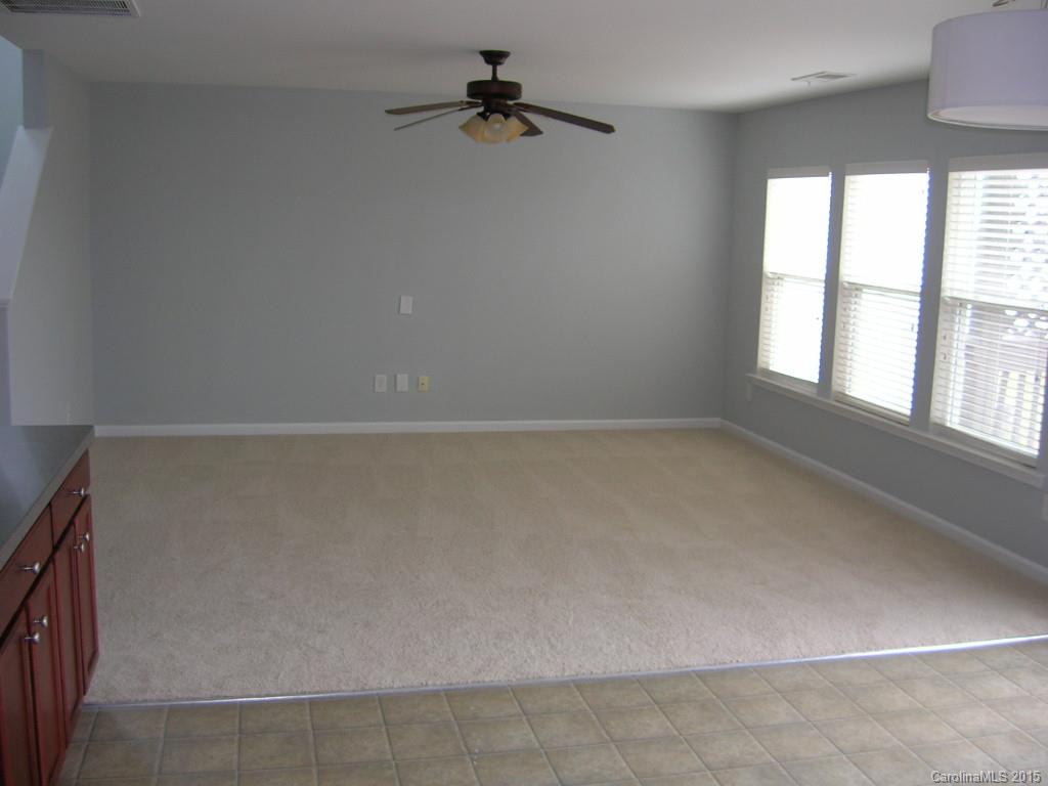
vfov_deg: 41.8
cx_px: 524
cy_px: 393
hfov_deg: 54.0
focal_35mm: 34
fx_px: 1029
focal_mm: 5.7
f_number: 2.9
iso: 50
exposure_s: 1/30
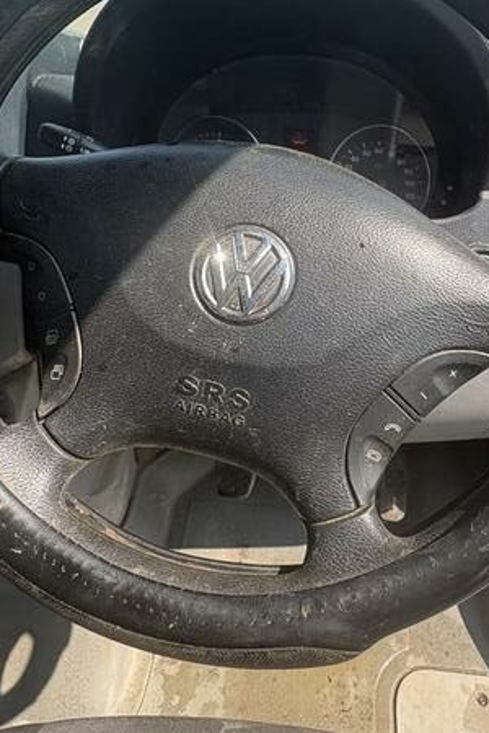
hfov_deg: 44.7
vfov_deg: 62.4
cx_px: 300
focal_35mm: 29
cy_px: 259
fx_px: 591
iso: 50
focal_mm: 2.22
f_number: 2.2
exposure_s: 1/337
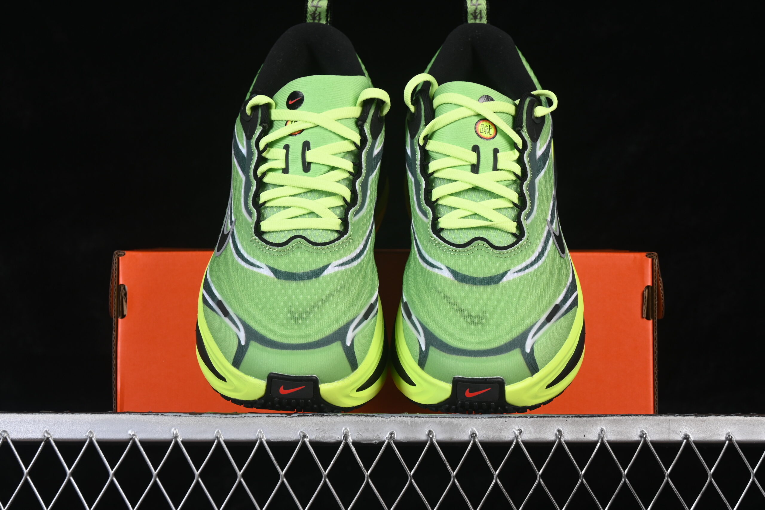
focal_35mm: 75
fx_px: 1594
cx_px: 382
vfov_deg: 18.2
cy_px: 255
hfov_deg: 27.0
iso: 160
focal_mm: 50
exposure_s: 1/80
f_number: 8
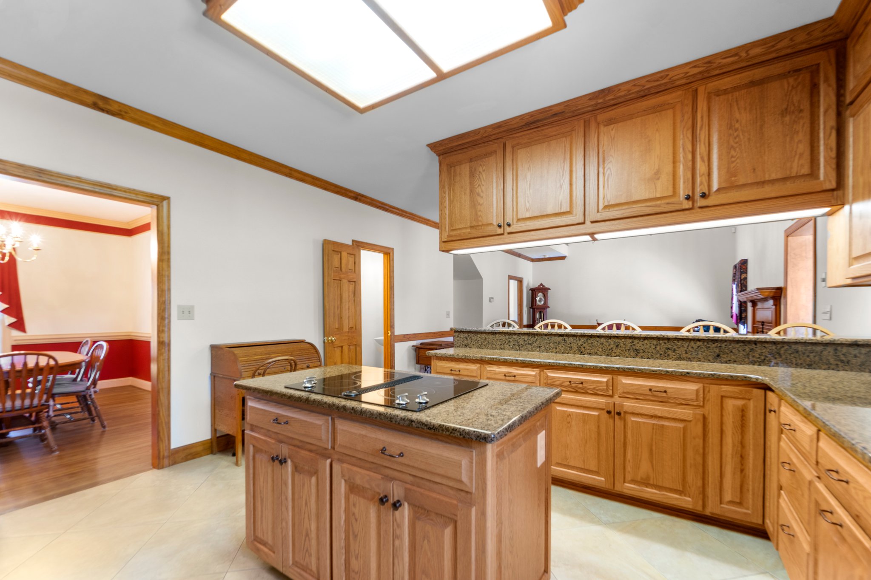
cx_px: 436
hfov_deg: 104.3
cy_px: 290
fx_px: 339
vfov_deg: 81.2
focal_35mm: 14
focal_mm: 14
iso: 250
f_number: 8
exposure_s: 1/1.25
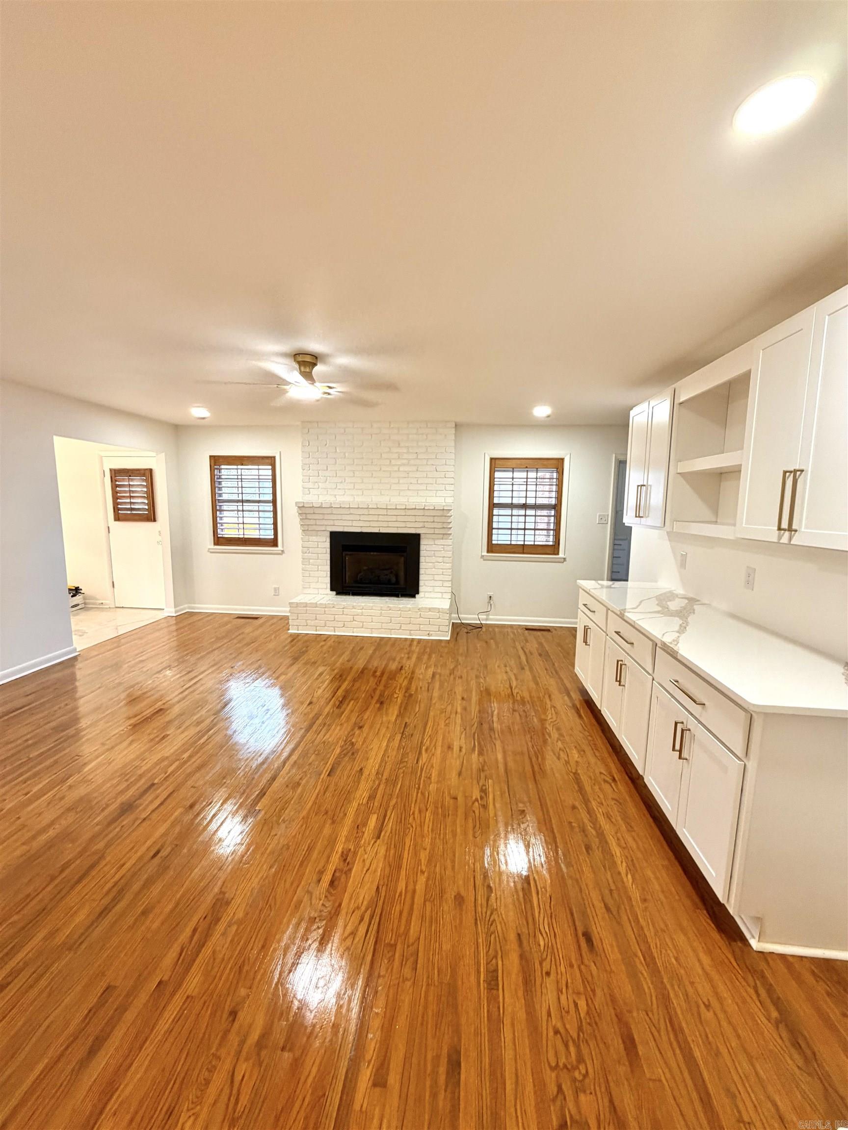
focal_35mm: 14
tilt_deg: -7.0
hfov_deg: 85.7
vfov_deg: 102.1
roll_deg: -1.5
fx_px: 457
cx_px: 424
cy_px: 565
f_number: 2.2
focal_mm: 2.22
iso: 200
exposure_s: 1/60
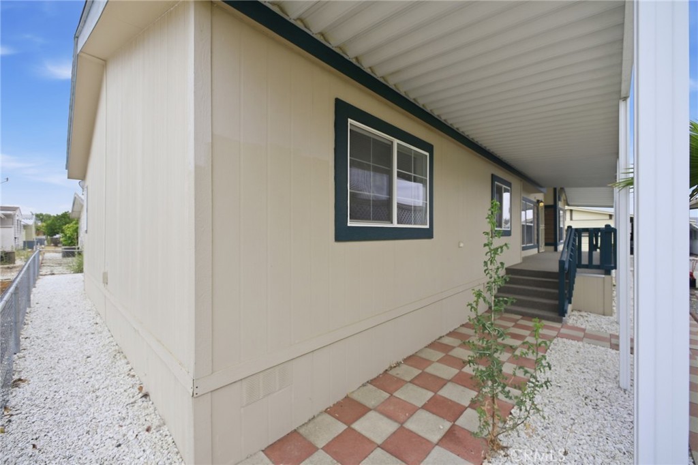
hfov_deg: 104.3
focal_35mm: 14
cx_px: 349
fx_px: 271
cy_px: 232
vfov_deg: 81.2
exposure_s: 1/125
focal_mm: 14
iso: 100
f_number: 8
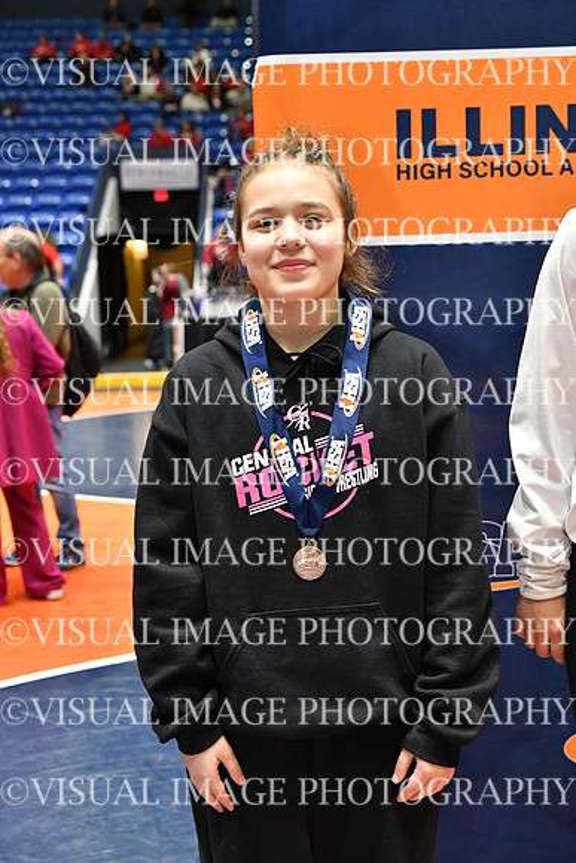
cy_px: 432
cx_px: 288
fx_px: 1343
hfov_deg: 24.2
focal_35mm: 56
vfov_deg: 35.6
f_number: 5.6
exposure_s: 1/200
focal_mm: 56
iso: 3200
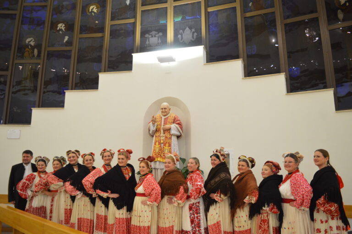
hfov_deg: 67.4
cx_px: 176
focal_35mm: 27
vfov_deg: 47.9
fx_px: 264
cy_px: 117
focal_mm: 18
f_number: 3.5
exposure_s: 1/60
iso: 1250
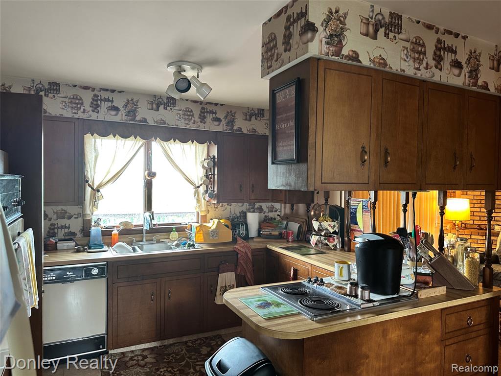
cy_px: 188
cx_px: 250
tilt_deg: -0.5
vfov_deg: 56.8
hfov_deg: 71.6
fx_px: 347
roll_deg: -0.8
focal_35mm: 24
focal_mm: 6.86
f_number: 1.78
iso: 250
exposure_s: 1/60
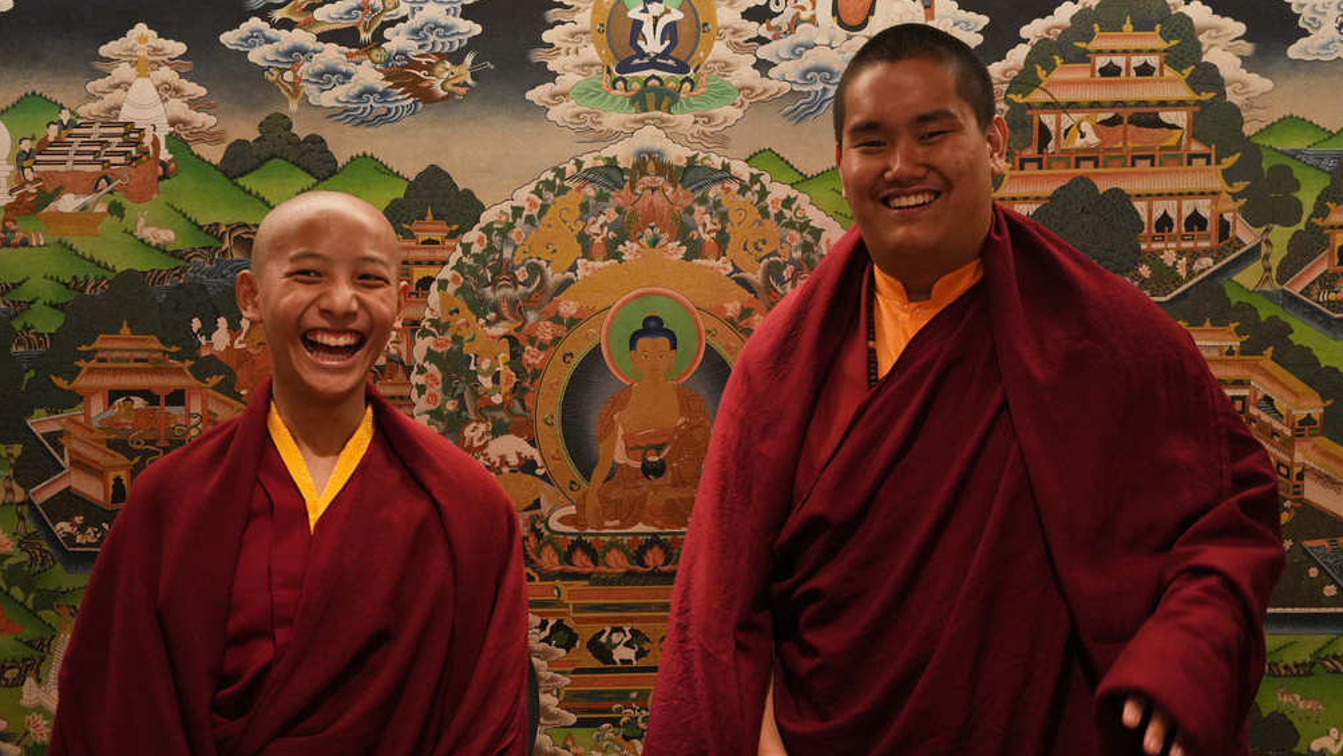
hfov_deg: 43.7
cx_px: 662
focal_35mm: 47
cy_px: 443
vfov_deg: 25.4
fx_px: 1674
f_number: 3.5
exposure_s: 1/125
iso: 4000
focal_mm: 44
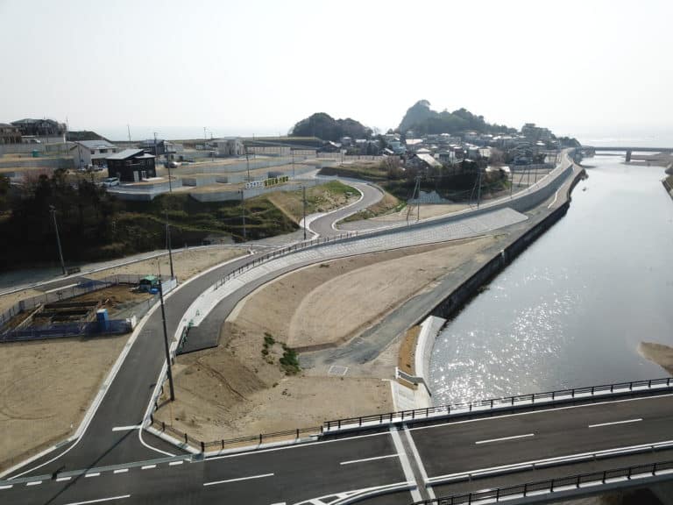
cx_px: 336
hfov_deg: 67.3
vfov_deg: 53.1
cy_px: 252
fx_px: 505
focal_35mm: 26
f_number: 2.2
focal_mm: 4.73
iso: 100
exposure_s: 1/2020
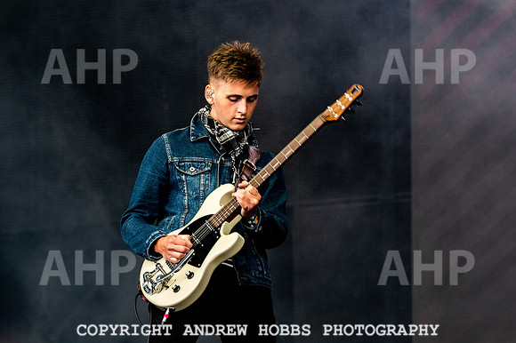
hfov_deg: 8.2
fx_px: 3588
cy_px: 146
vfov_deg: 5.5
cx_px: 259
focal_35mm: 250
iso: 1800
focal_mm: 200
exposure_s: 1/640
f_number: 5.6
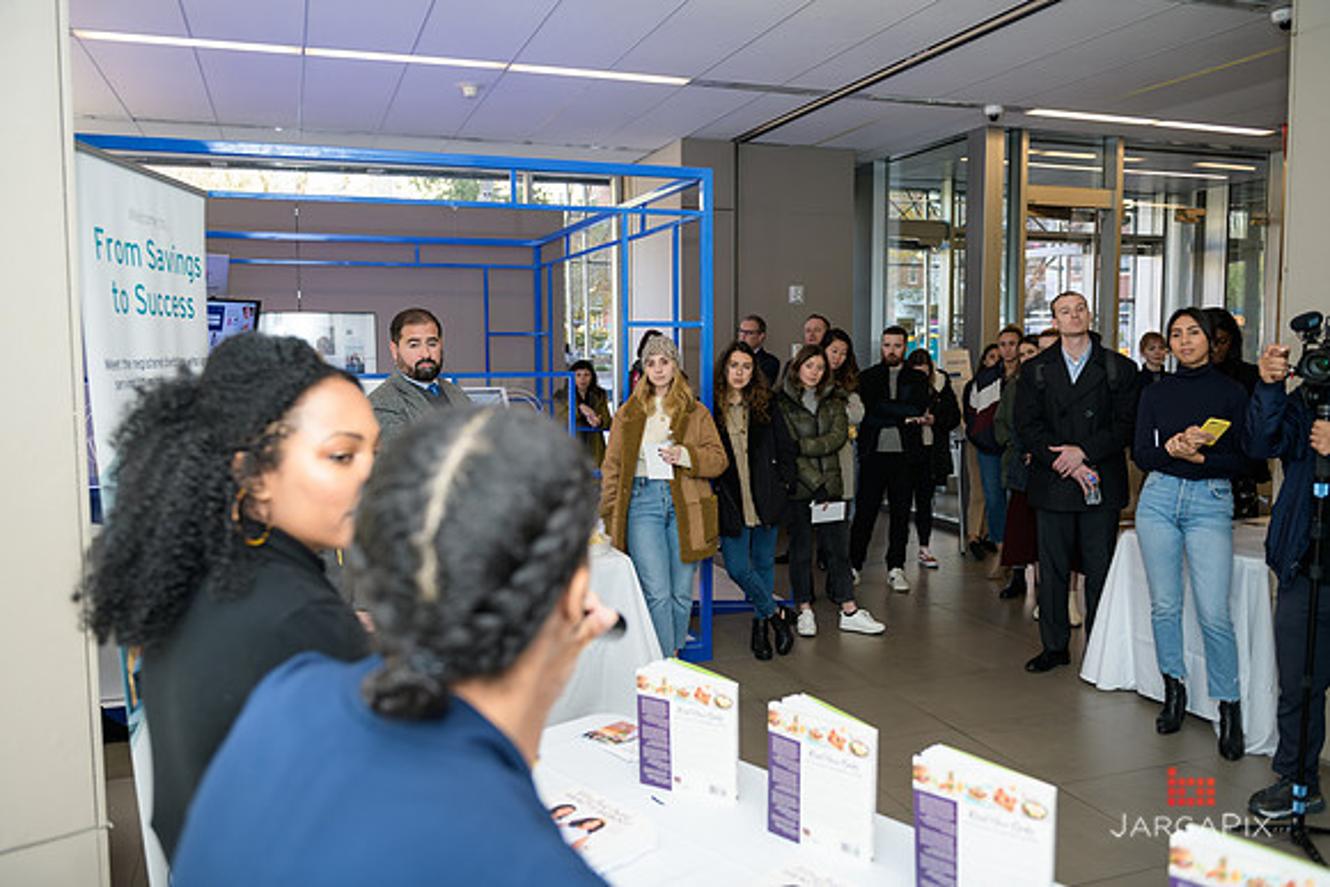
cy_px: 444
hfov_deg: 63.6
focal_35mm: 29
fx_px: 1072
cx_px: 665
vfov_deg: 45.0
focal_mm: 29
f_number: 3.2
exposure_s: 1/125
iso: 200
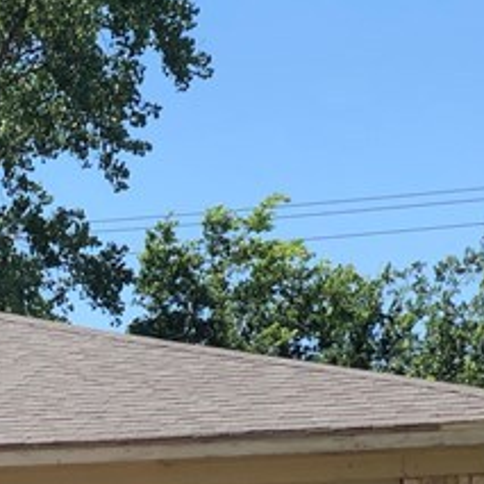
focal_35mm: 221
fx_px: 3496
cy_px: 782
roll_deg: +2.5
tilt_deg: +2.3
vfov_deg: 7.7
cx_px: -473
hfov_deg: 7.6
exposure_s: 1/759
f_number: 2.4
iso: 16
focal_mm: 6
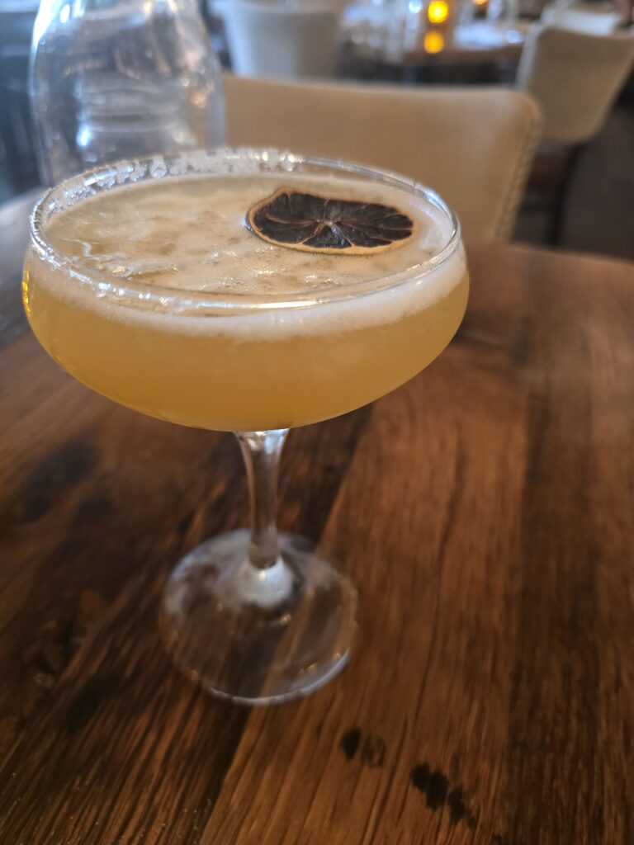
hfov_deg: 58.9
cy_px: 422
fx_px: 562
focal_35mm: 23
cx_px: 317
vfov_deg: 73.9
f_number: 1.7
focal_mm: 6.3
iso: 800
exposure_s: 1/60
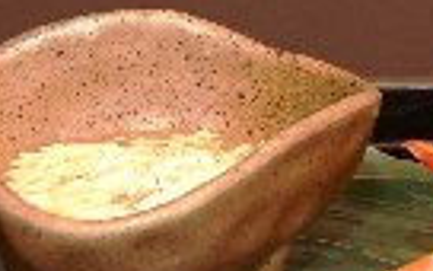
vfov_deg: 6.4
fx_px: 2396
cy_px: 13
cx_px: 468
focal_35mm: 203
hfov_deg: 10.2
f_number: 5.6
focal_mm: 30
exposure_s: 1/60
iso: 400
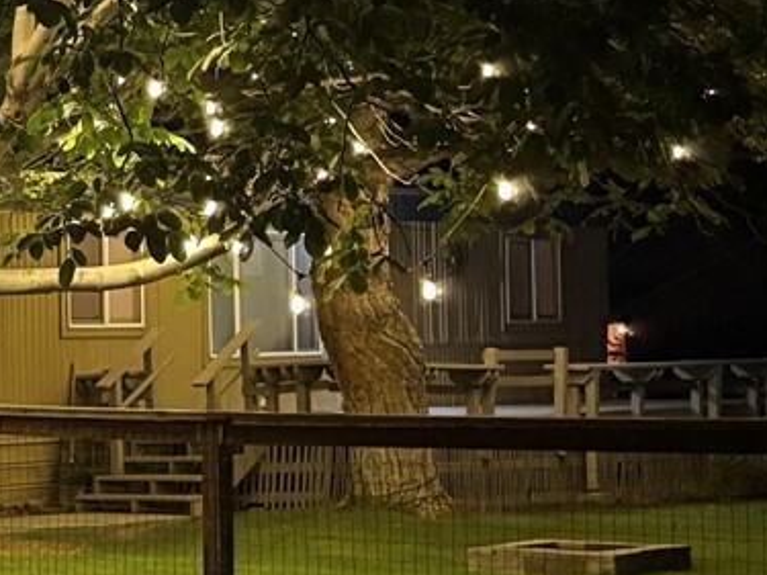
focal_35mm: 111
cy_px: 298
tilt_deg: +1.1
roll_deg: +1.8
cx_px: -727
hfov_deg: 14.8
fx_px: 2459
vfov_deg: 13.3
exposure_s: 1/24
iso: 1000
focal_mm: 5.96
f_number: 1.6
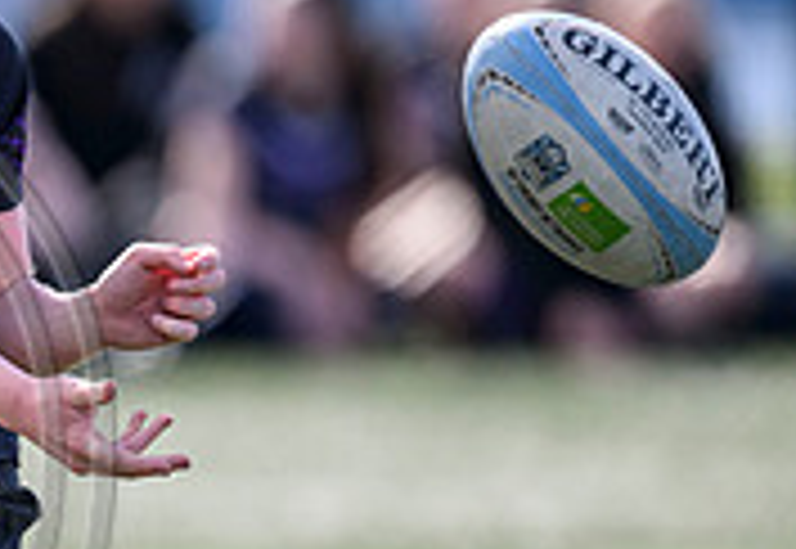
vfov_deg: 1.0
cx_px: -484
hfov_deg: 1.4
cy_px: 392
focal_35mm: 1430
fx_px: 31950
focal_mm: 400
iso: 200
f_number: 3.2
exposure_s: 1/1250
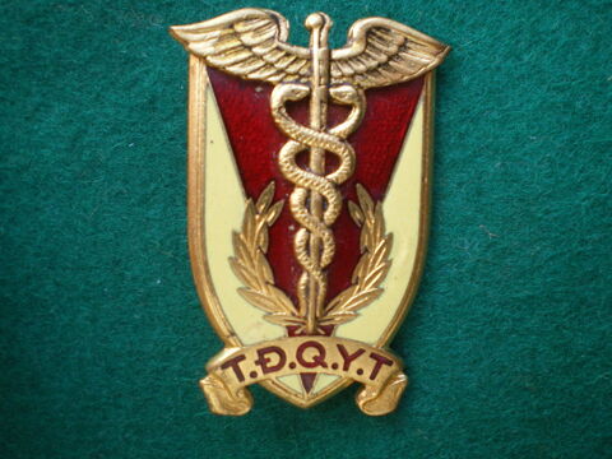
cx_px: 306
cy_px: 230
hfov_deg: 49.0
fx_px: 672
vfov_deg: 37.7
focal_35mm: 38
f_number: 3.1
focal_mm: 6.3
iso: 160
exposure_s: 1/50
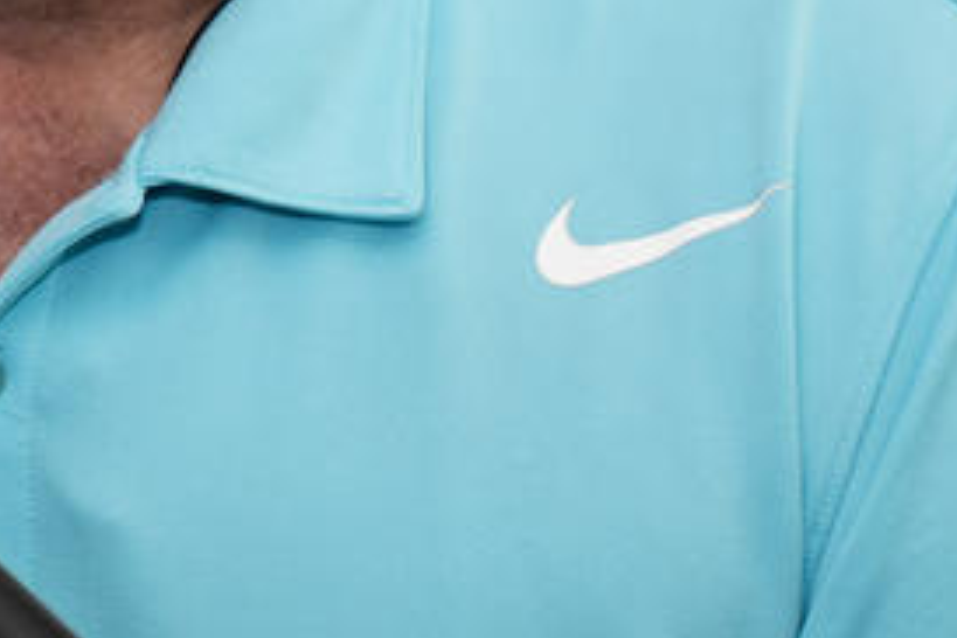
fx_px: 7363
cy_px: -175
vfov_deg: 4.9
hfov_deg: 7.4
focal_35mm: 277
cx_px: -291
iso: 200
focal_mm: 42
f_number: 4.5
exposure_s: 1/50
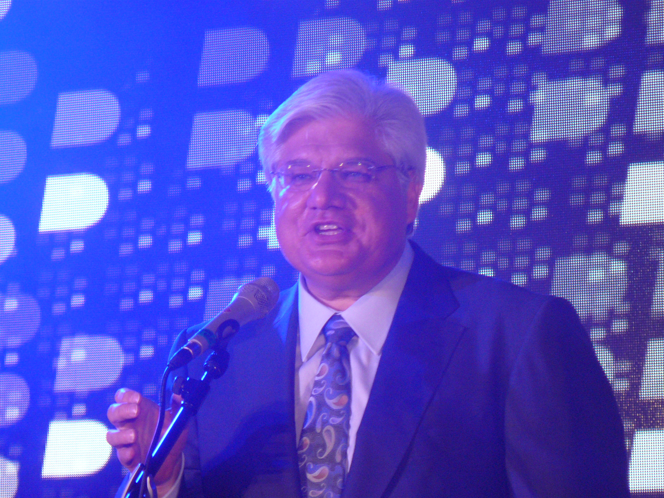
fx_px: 4009
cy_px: 249
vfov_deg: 7.1
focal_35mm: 209
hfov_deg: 9.5
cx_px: 332
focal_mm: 34.8
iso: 320
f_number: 3.3
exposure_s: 1/60
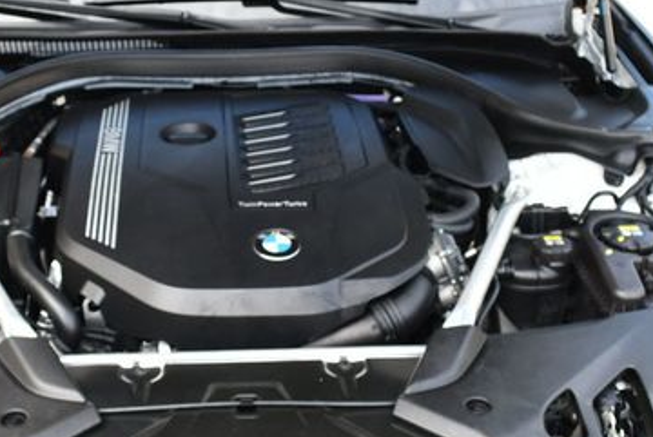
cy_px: 207
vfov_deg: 21.3
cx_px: 239
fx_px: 1162
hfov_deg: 31.2
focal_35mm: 64
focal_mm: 18
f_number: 4.5
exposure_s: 1/250
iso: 400
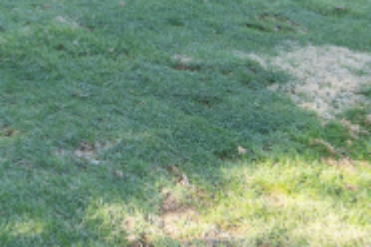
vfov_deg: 15.5
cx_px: -99
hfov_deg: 24.5
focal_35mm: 73
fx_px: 752
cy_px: -219
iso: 50
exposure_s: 1/50
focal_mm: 18
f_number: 7.1
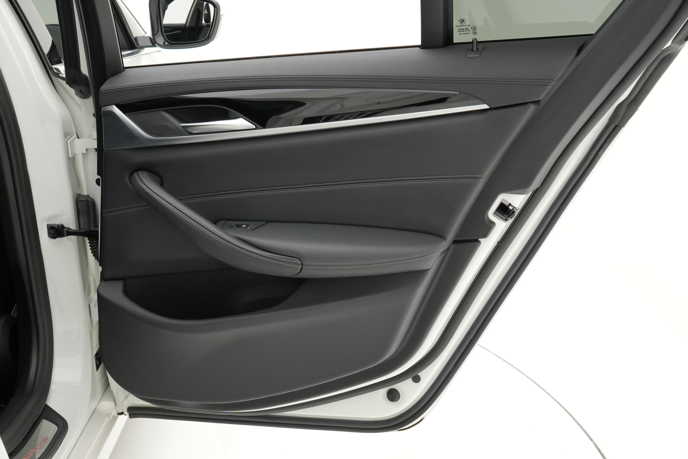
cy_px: 230
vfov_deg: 25.5
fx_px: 1012
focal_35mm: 53
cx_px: 344
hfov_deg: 37.6
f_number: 8
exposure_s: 1/40
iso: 500
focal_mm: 35.3
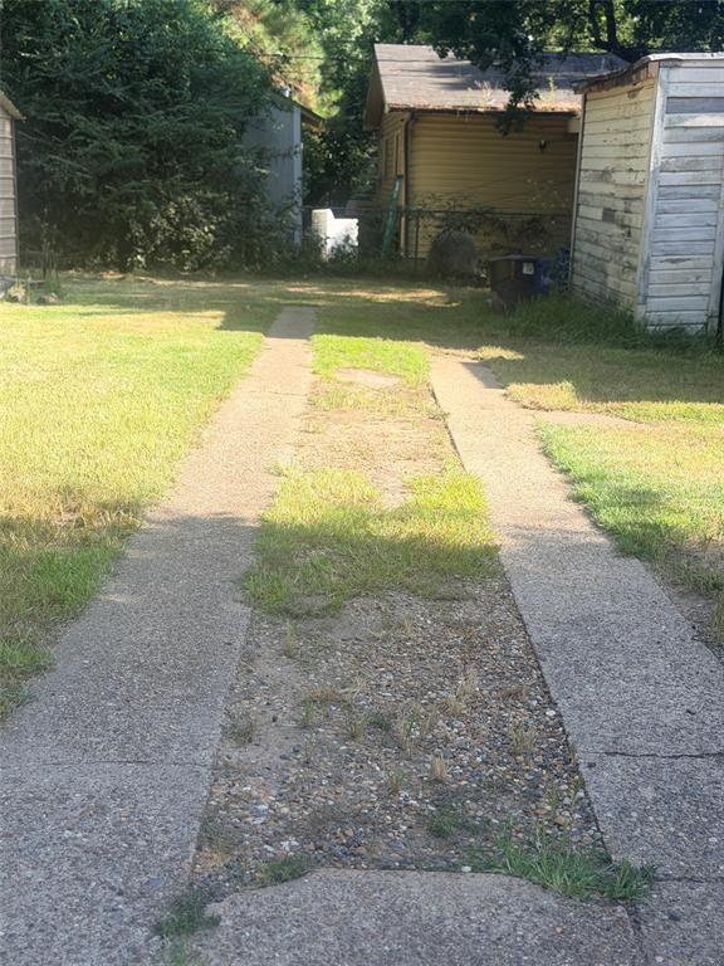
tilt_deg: -13.9
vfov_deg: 39.7
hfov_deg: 30.3
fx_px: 1339
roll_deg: -1.8
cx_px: 362
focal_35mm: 48
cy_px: 483
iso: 64
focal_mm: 6.76
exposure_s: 1/1167
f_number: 1.78
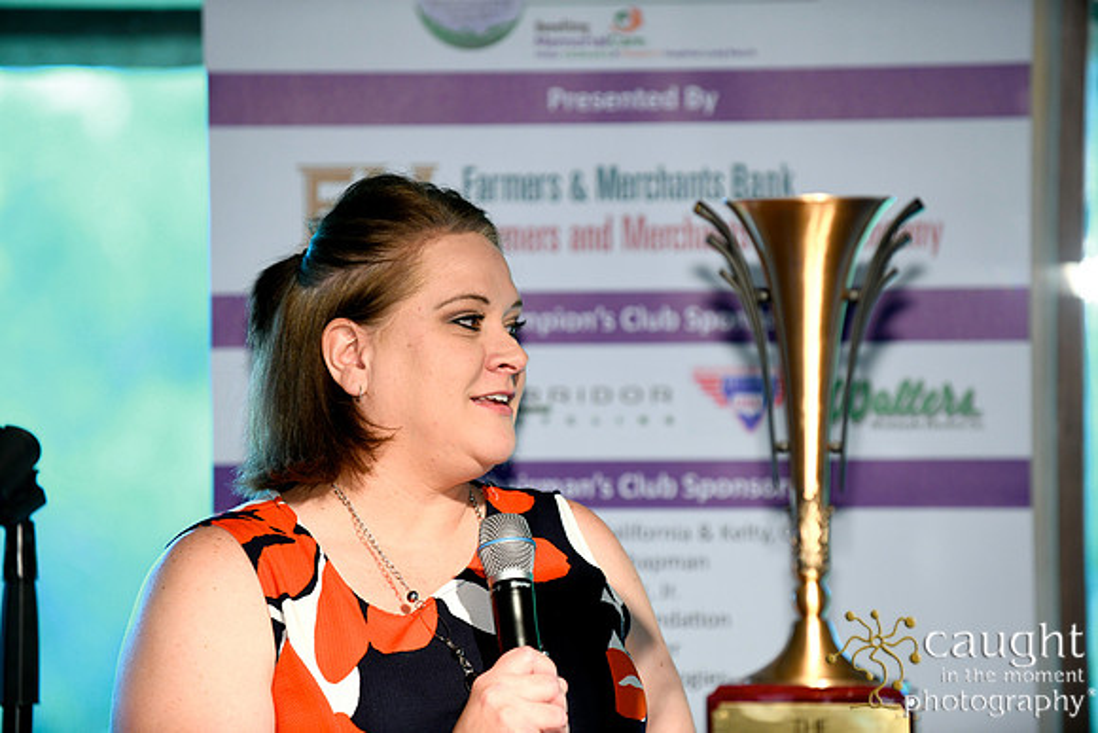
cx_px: 549
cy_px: 366
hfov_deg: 10.8
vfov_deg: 7.2
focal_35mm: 190
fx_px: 5796
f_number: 4
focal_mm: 190
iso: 800
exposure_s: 1/160
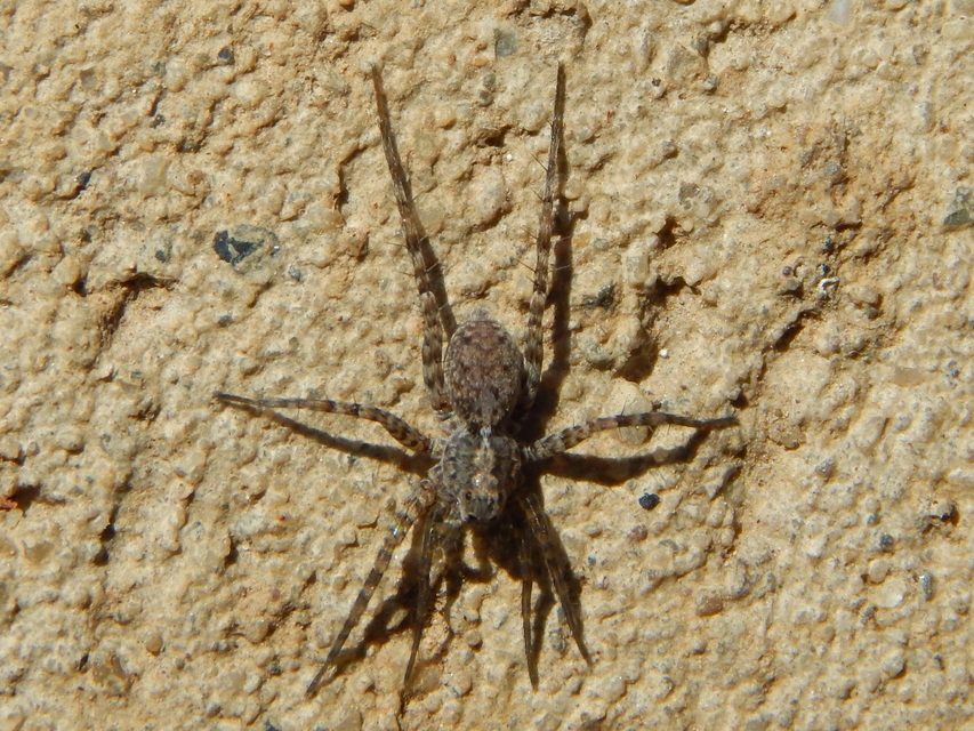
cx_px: 487
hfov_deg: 15.1
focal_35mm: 131
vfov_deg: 11.3
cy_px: 366
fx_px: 3687
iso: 125
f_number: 4.8
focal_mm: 23.4
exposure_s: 1/800
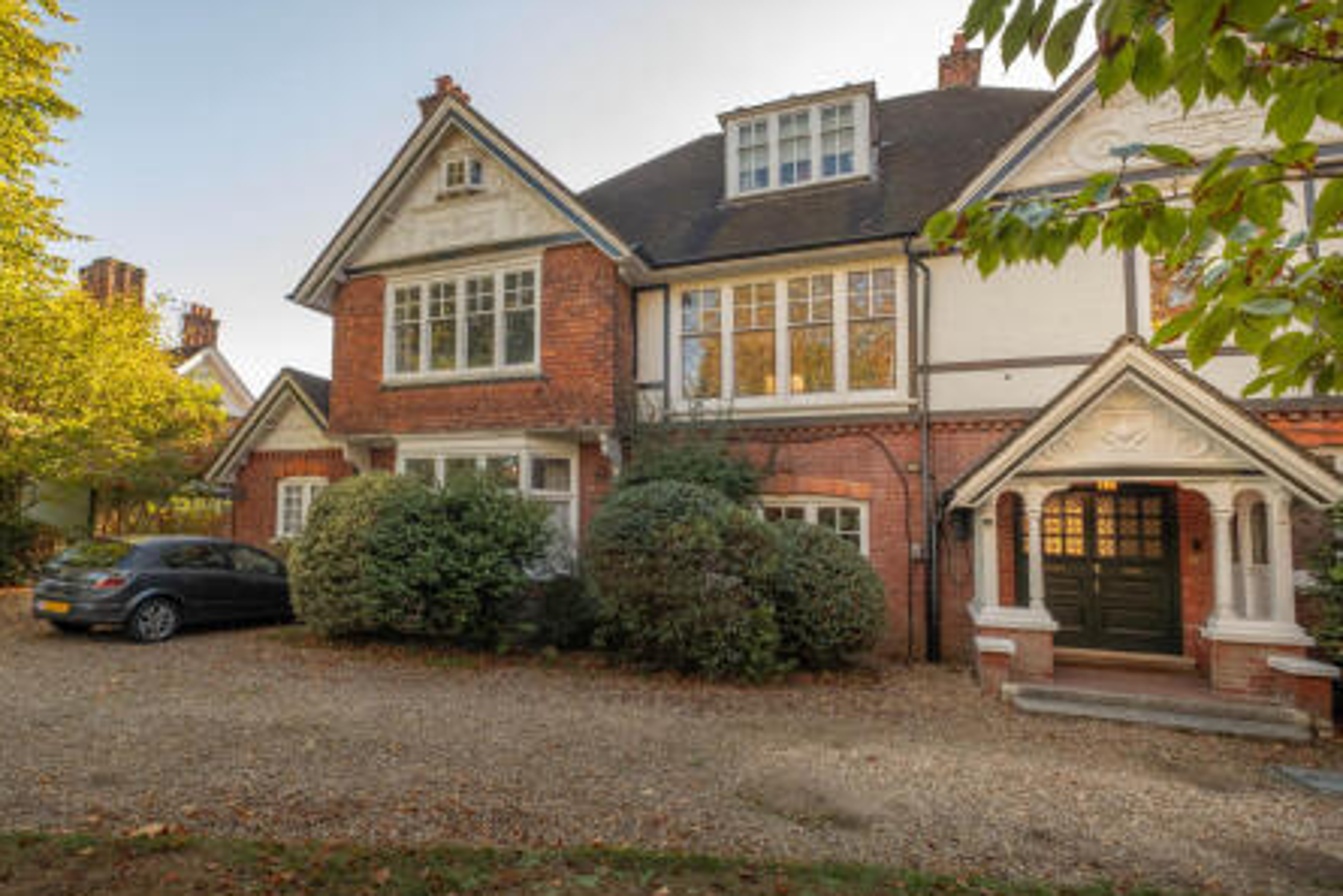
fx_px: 597
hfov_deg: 96.7
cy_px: 448
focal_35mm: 16
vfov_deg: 73.8
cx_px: 659
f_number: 5.6
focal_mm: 10
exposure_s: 1/160
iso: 400
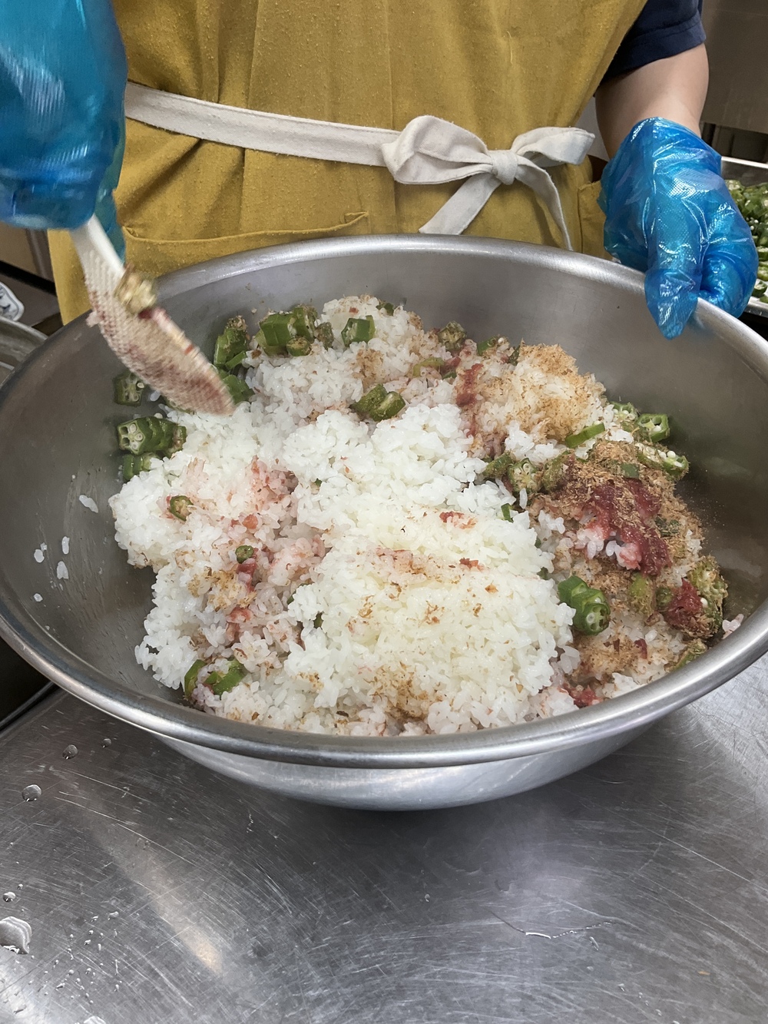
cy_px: 512
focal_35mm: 29
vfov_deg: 61.7
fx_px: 858
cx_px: 384
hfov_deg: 48.2
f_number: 1.8
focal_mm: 3
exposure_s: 1/60
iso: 40
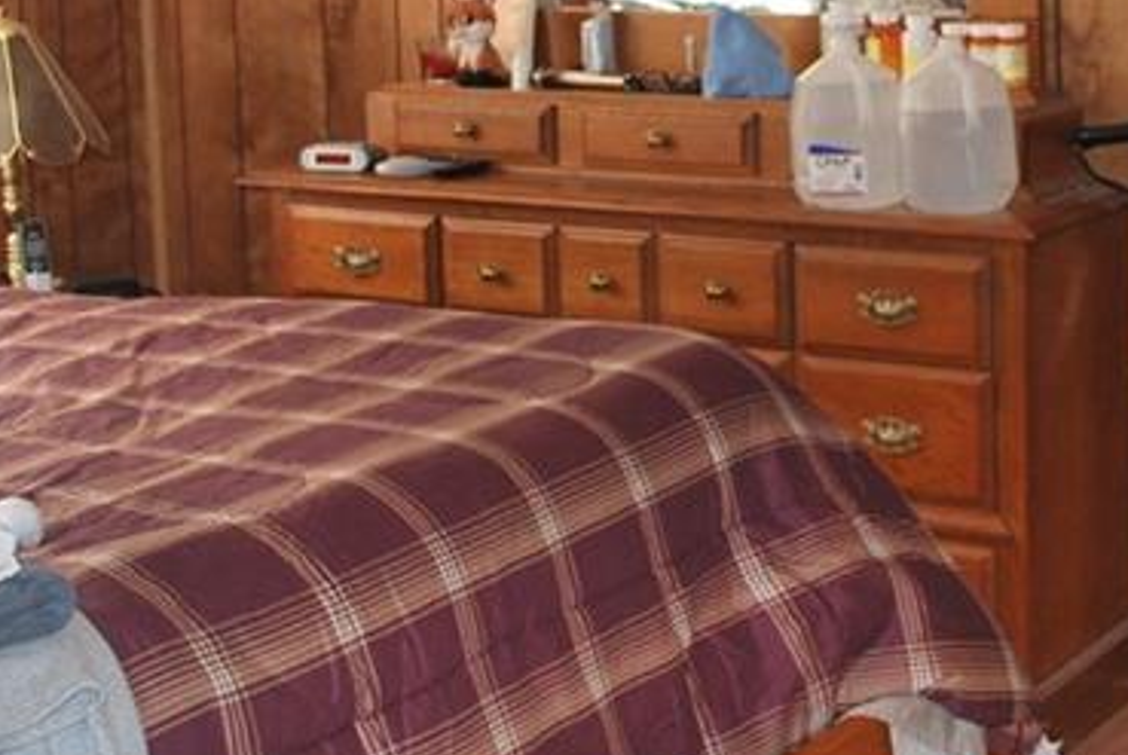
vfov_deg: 17.9
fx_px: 2353
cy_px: 41
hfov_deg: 26.8
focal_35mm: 75
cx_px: 770
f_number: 3.5
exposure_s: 1/60
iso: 200
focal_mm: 18
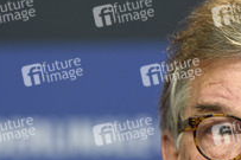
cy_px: 161
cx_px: 139
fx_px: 4121
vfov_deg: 2.2
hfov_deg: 3.3
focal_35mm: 616
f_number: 3.2
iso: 640
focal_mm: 185
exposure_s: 1/400
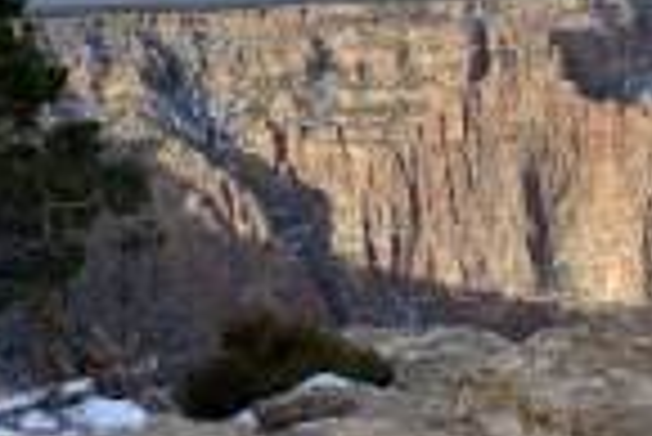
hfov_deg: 29.2
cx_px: 477
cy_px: 301
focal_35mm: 68
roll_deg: +0.6
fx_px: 1233
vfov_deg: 20.0
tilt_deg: -14.8
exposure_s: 1/1412
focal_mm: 4.25
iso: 32
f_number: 1.8
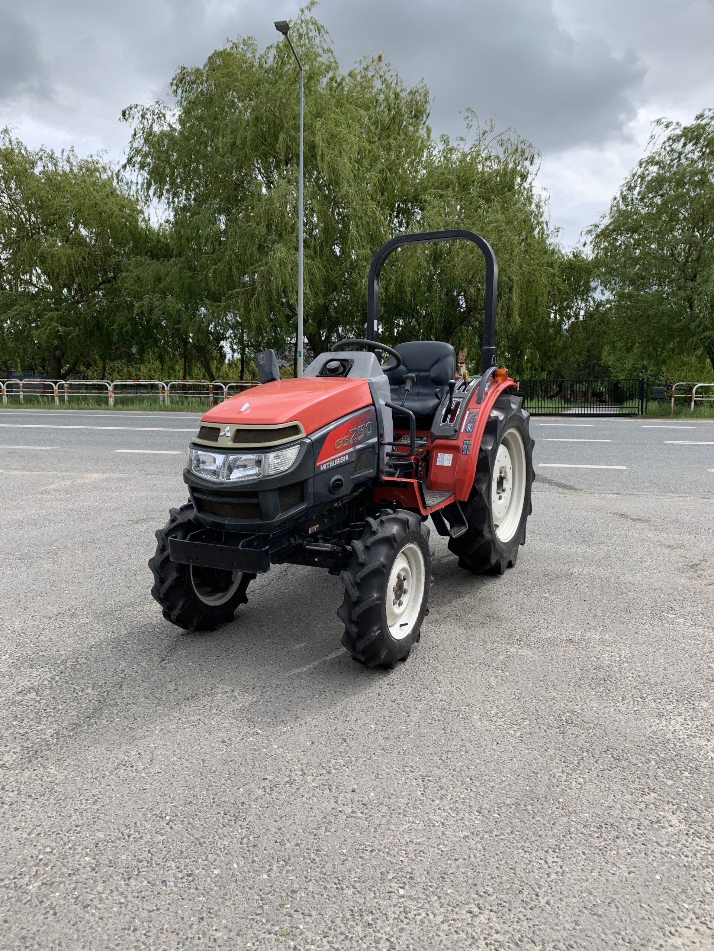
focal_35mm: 26
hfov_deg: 53.1
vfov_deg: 67.3
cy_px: 476
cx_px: 357
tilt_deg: -5.3
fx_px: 715
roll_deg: +1.1
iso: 25
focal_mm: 4.25
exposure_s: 1/1011
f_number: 1.8
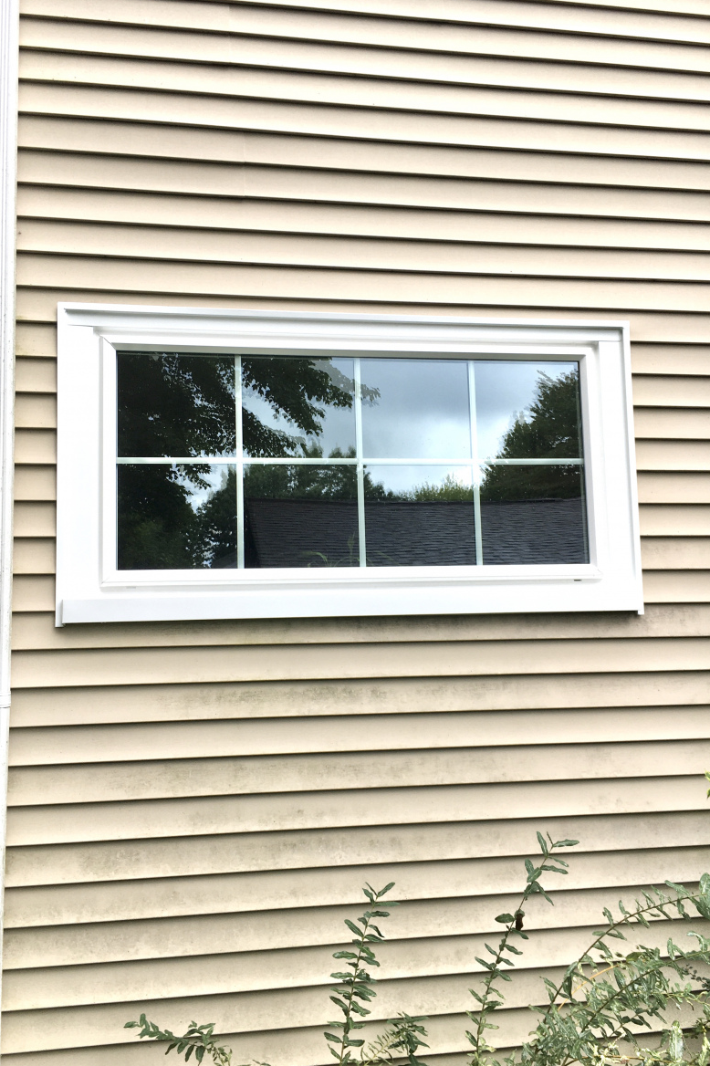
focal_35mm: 31
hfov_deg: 42.3
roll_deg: +0.4
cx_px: 353
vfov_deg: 60.3
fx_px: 918
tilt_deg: +6.6
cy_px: 534
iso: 25
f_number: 2.2
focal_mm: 4.15
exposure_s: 1/60
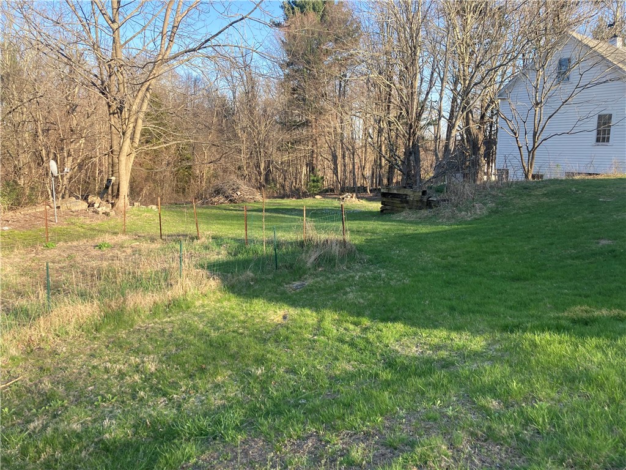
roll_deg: +0.1
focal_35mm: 28
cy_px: 235
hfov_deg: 63.4
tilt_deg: -8.3
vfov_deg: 49.7
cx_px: 313
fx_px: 506
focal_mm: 3.99
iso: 20
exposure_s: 1/390
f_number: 1.8
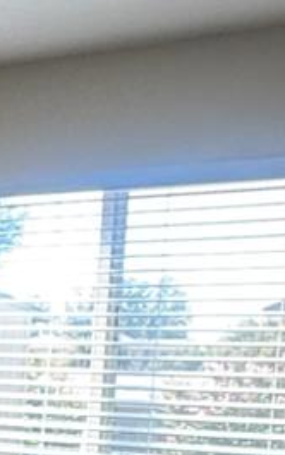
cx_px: -562
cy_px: 436
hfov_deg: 10.8
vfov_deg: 23.7
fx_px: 1042
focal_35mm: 84
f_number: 2.2
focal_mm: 2.22
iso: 200
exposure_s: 1/120
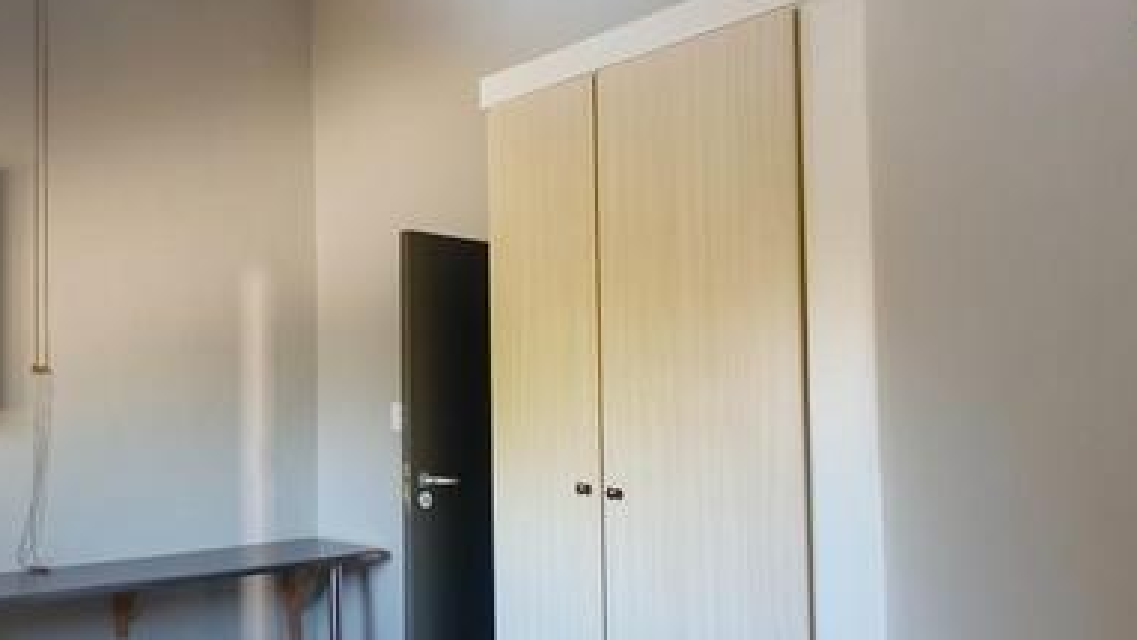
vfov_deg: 36.7
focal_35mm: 32
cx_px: 310
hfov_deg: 58.4
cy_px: 354
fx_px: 965
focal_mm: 2.15
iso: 1371
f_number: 2.2
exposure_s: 1/50
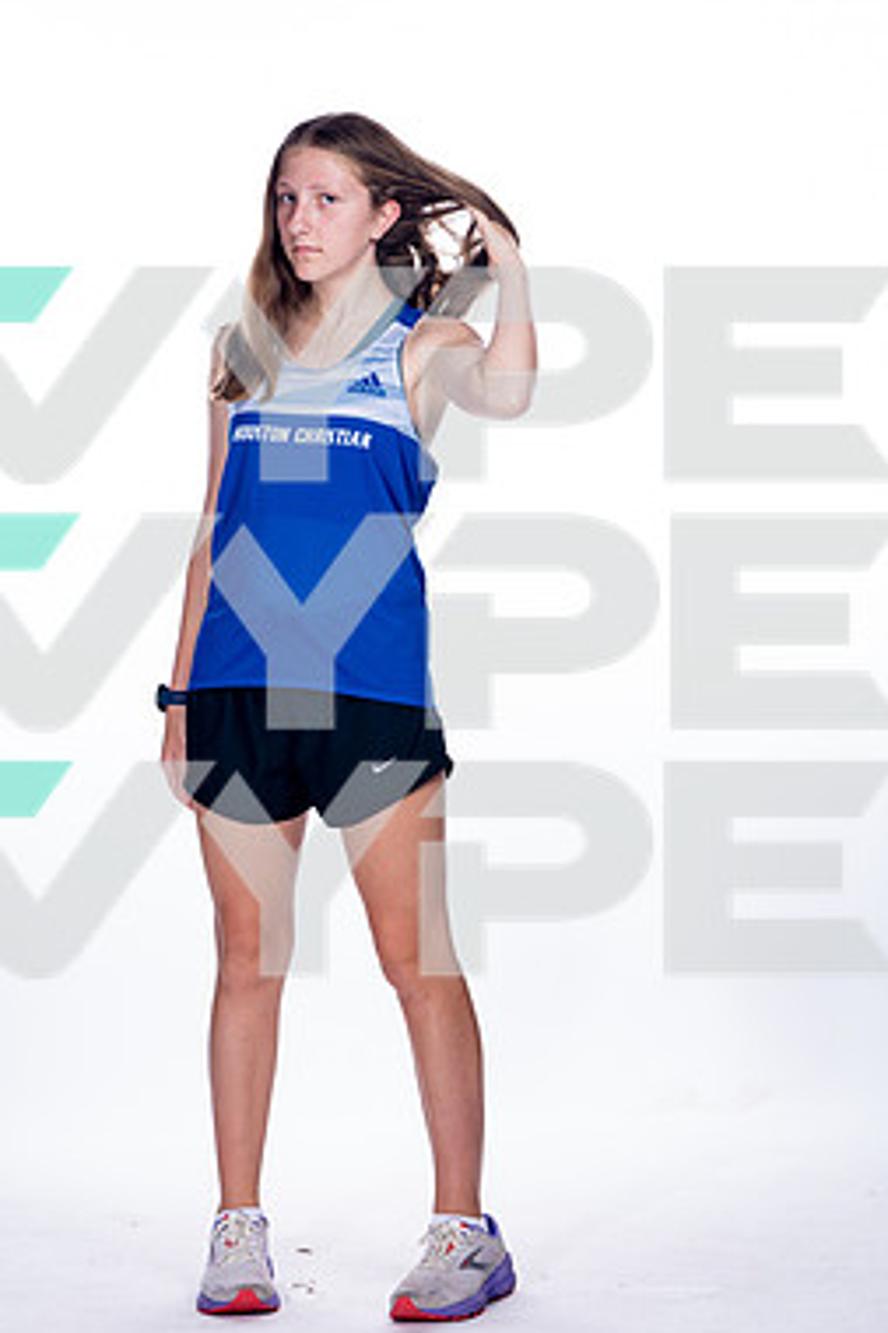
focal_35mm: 128
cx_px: 386
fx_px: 4740
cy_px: 624
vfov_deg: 16.0
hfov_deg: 10.7
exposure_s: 1/250
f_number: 5.6
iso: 800
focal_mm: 108
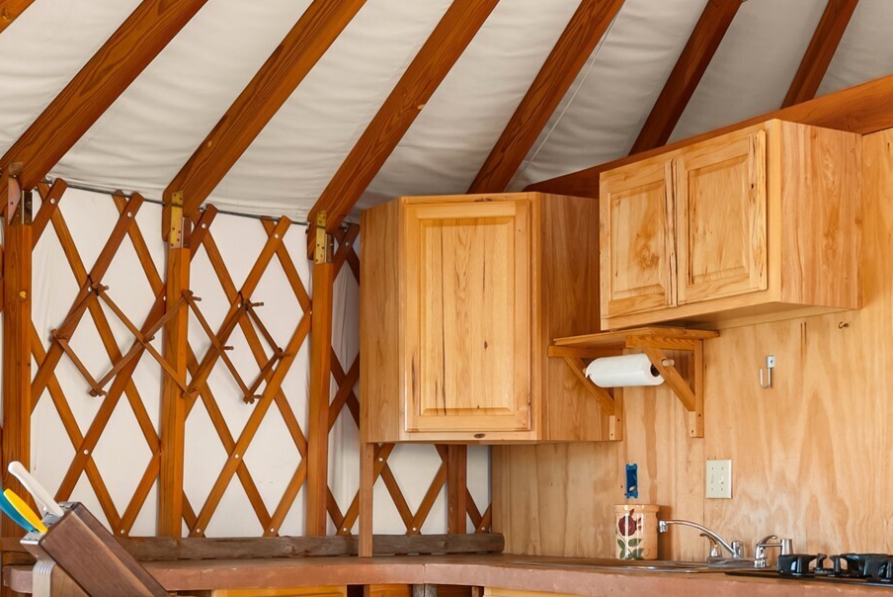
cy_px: 469
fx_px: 1503
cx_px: 564
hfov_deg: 32.9
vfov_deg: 22.2
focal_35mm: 61
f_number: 2.8
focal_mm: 32.3
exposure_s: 1/15
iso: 200
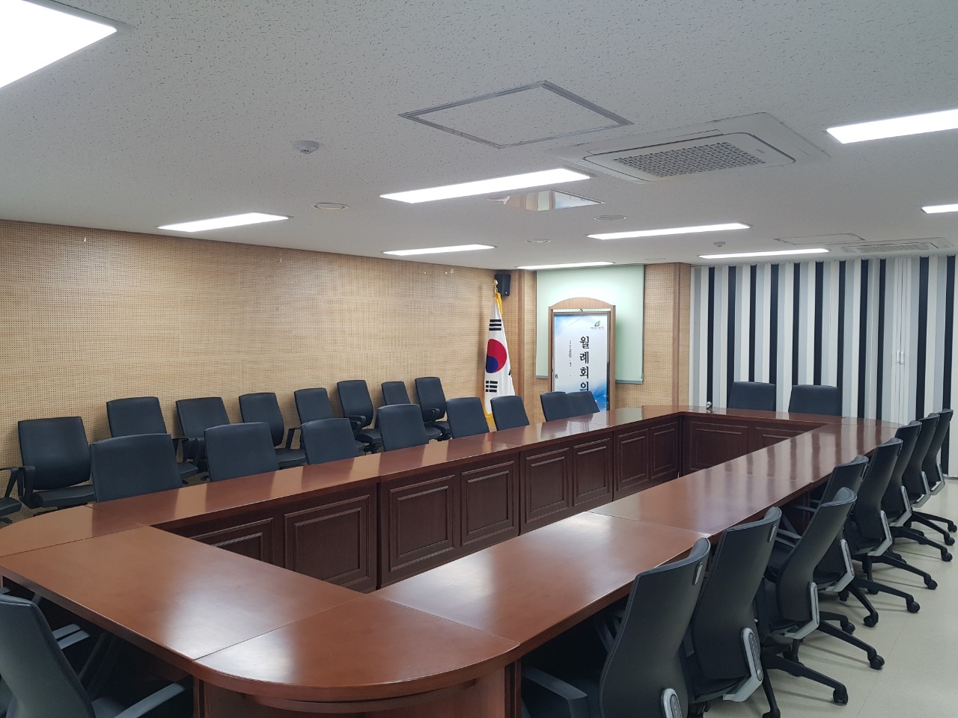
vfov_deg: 53.1
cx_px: 479
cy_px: 359
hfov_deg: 67.3
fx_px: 720
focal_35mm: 26
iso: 64
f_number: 1.7
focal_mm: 4.2
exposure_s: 1/60.2
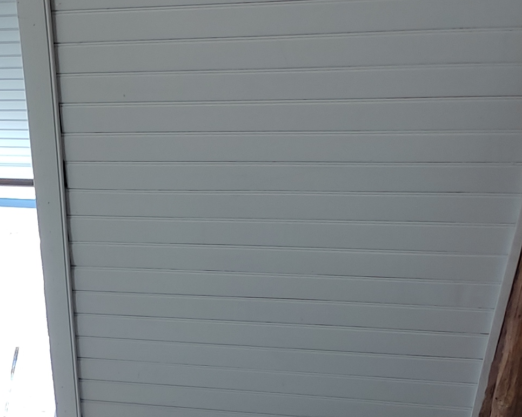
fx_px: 1561
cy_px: 723
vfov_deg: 13.8
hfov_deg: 15.1
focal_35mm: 101
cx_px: -552
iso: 148
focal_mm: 4.7
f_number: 1.79
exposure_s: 1/33
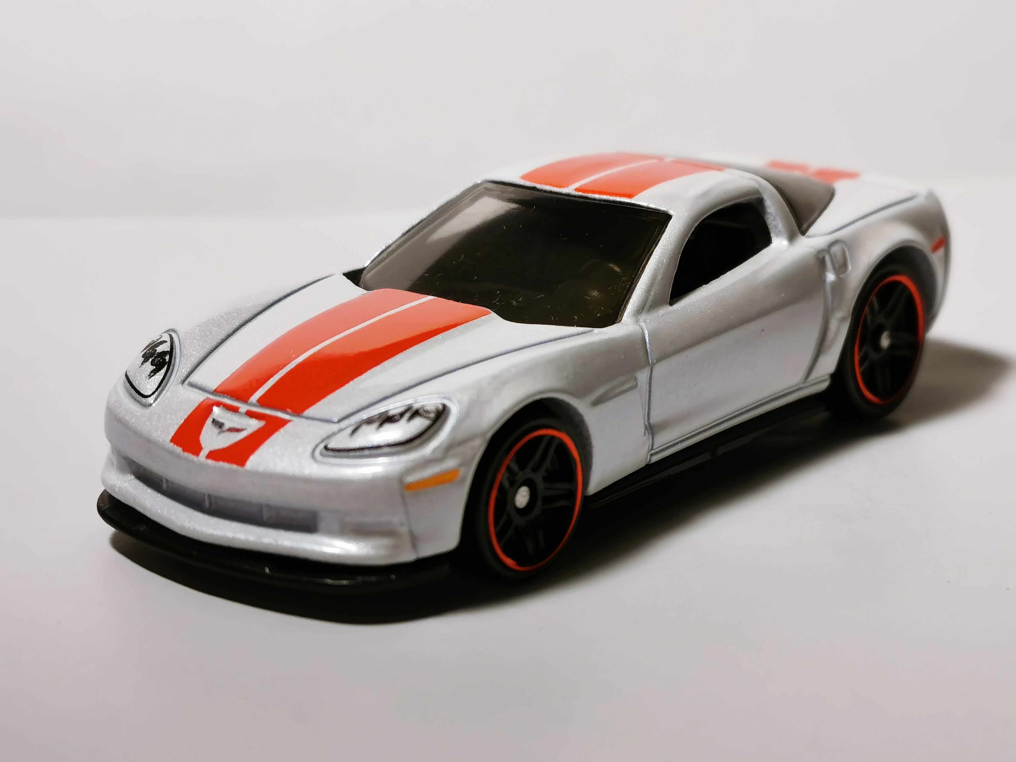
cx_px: 508
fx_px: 2260
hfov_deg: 25.3
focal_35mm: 77
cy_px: 381
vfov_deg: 19.1
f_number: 1.8
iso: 64
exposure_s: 1/100
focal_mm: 5.58
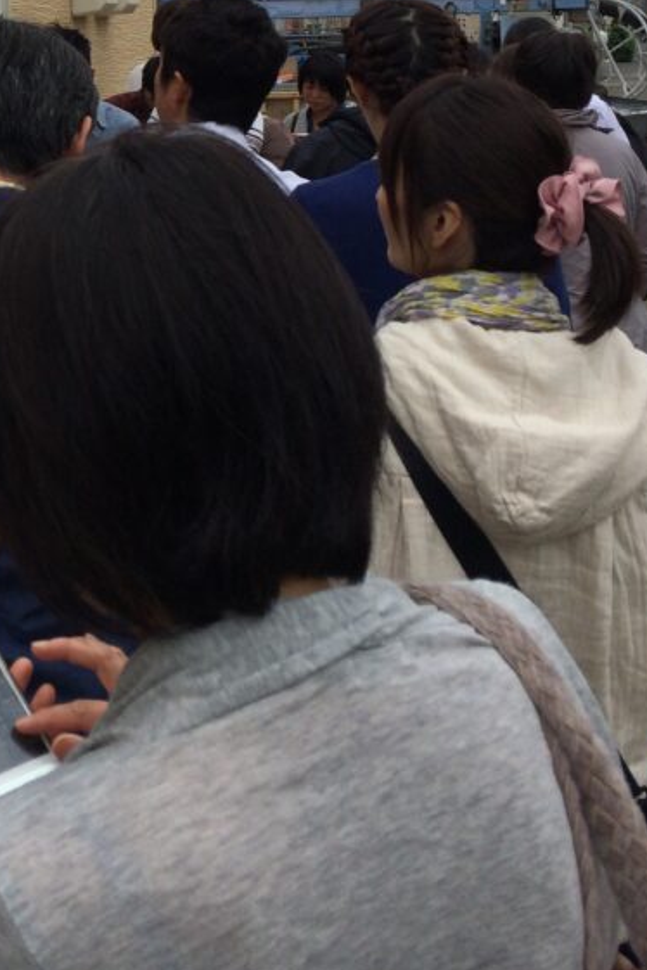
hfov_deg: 22.9
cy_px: 93
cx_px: 9
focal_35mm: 57
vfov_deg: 33.2
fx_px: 1537
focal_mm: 4.12
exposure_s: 1/1953
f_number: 2.2
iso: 40
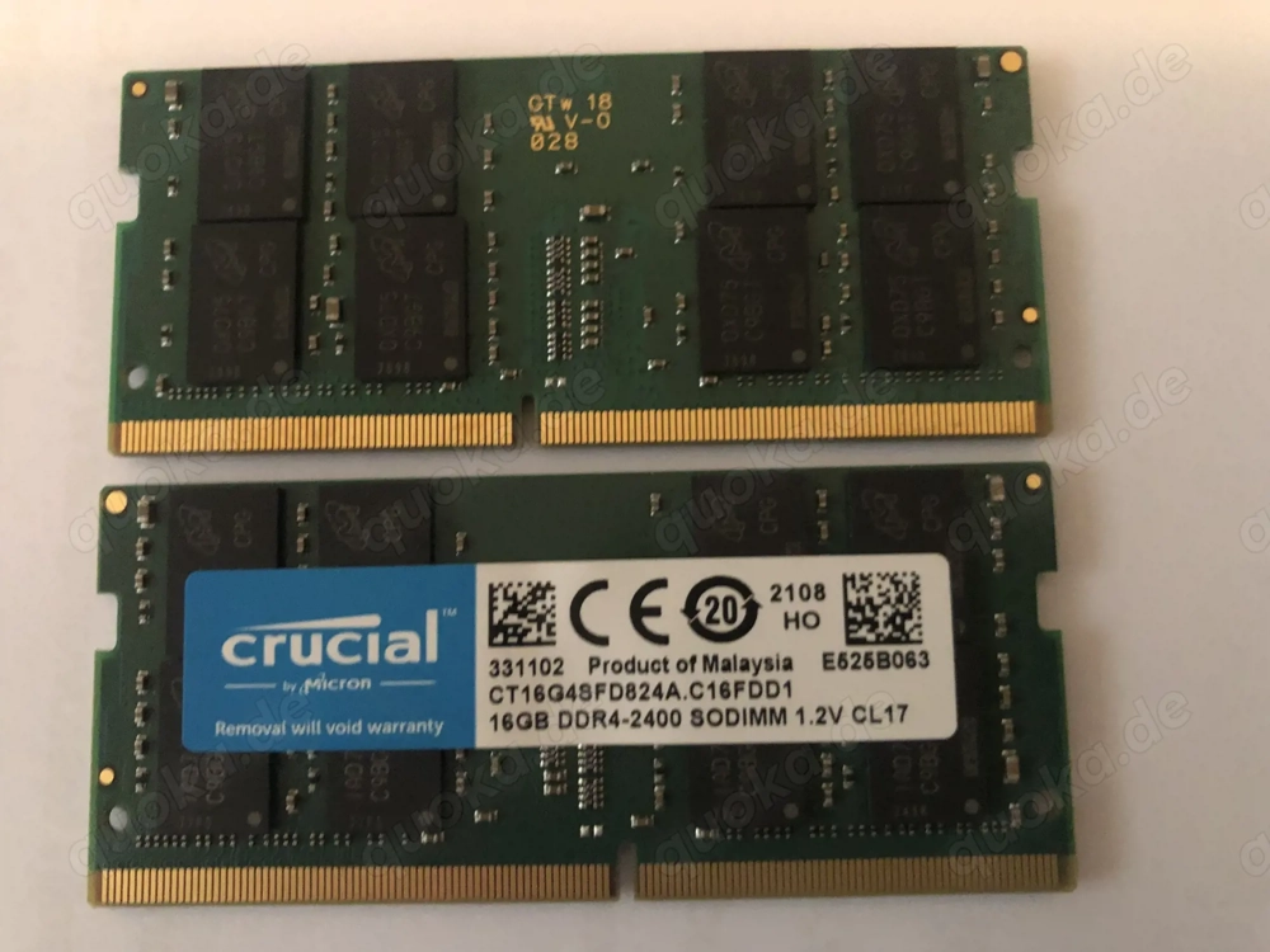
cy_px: 476
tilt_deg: -82.9
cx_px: 635
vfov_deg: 49.7
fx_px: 1027
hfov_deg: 63.4
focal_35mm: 28
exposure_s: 1/4
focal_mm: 3.99
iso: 125
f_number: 1.8
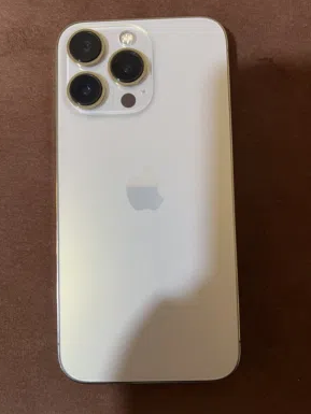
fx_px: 323
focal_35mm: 27
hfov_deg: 51.4
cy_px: 200
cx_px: 158
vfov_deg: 65.3
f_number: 1.5
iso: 200
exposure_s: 1/60
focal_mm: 5.7
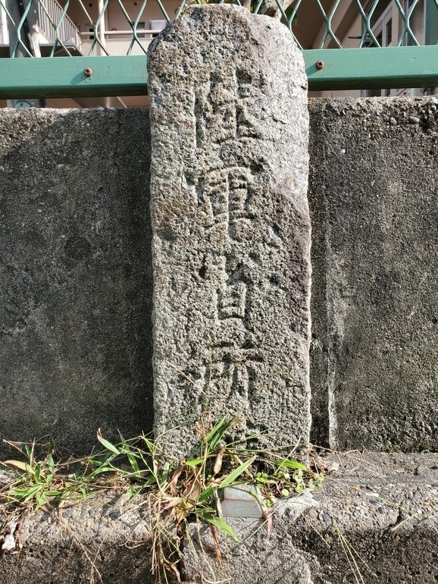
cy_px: 287
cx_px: 217
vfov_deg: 65.3
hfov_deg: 51.4
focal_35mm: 27
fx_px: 455
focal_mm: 4.3
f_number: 2.4
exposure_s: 1/406
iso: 50
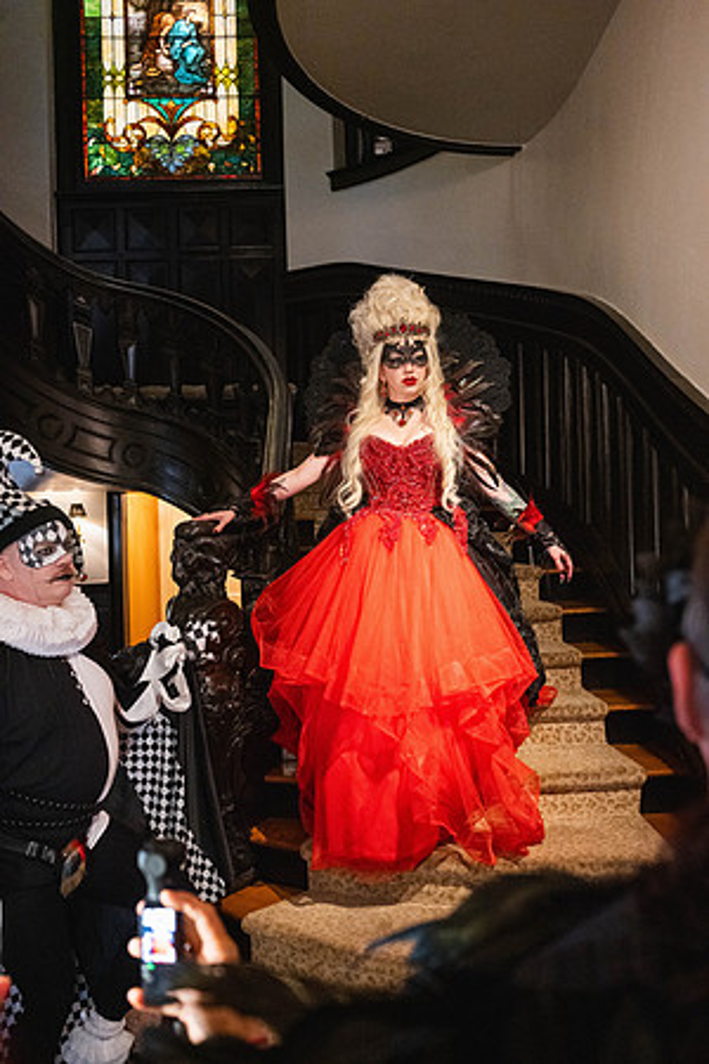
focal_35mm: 28
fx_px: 827
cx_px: 354
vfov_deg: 65.5
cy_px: 532
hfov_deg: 46.4
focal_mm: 28
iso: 6400
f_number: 3.5
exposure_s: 1/125
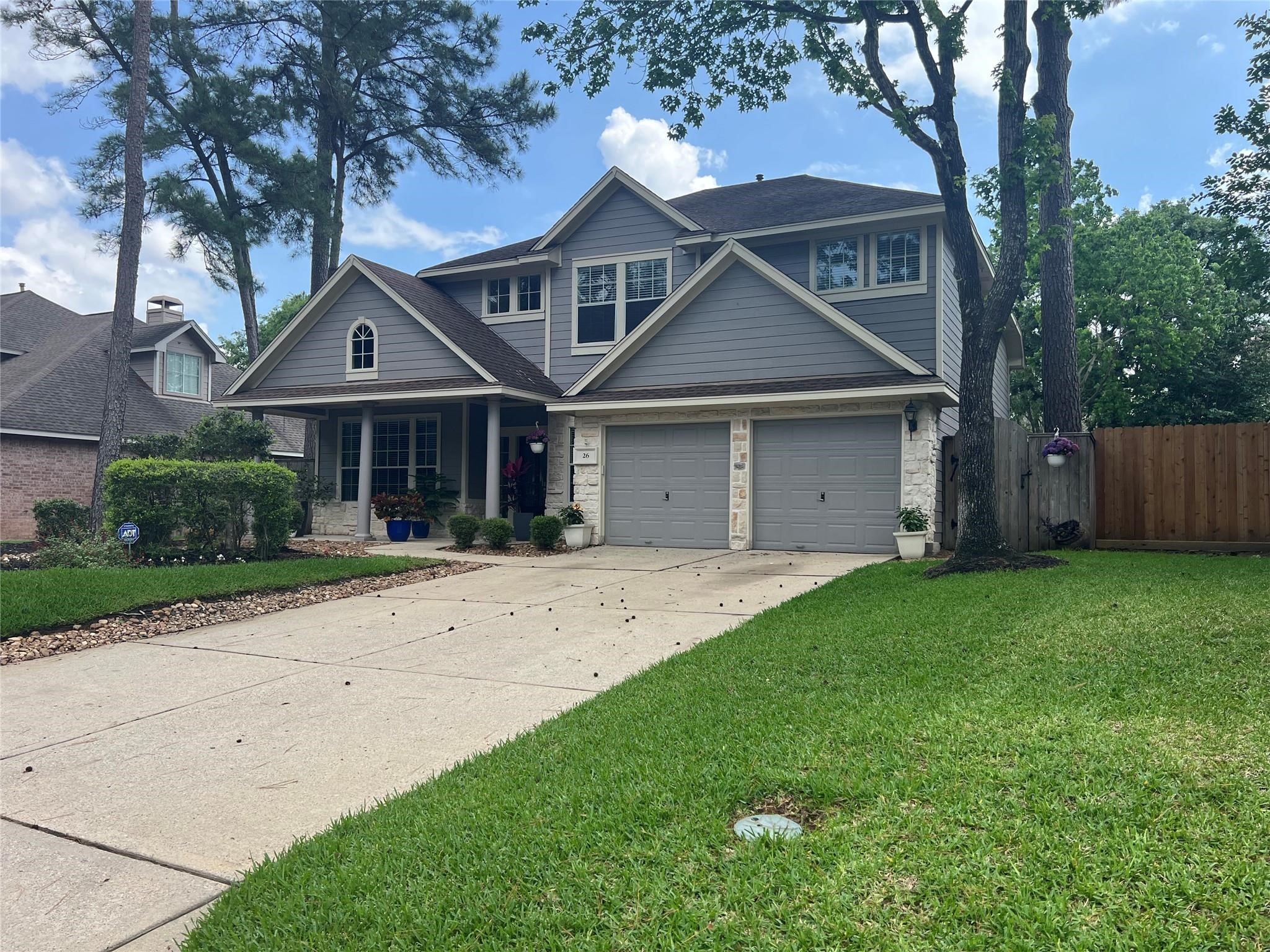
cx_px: 635
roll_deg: -0.4
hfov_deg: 67.3
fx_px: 954
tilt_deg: +2.0
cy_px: 476
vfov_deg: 53.1
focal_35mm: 26
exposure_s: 1/1224
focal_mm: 5.7
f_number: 1.5
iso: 50
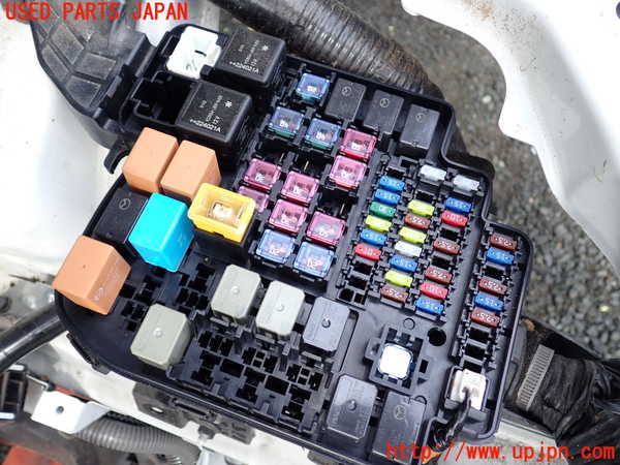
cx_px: 310
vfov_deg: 46.8
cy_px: 232
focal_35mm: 30
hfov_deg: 60.0
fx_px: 537
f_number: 2.3
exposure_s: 1/200
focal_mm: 5.4
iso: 100
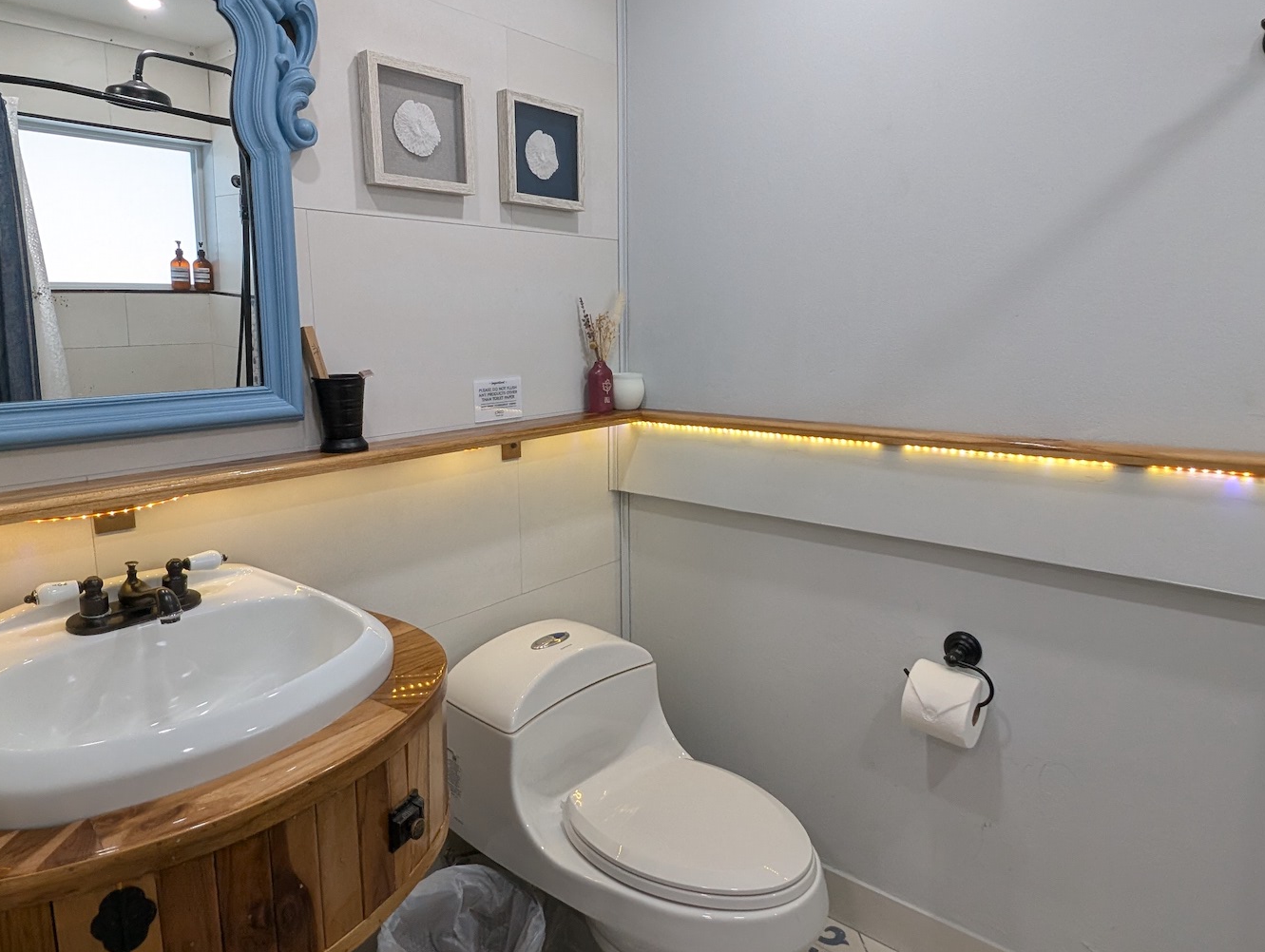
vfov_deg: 66.0
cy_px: 439
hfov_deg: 81.7
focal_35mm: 20
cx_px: 646
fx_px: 732
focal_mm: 1.95
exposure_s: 1/60
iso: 59
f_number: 2.2
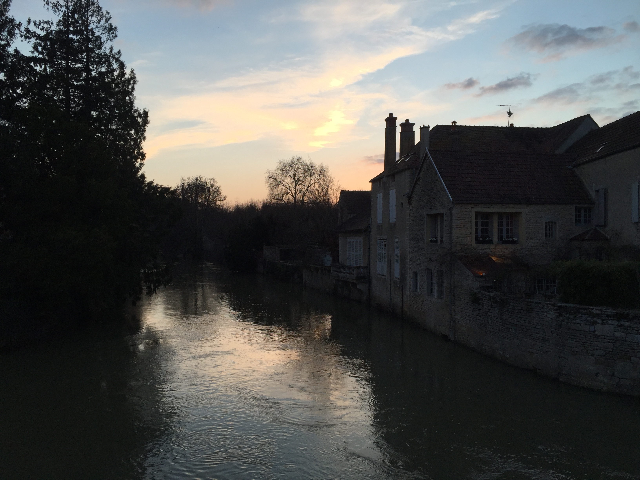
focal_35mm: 29
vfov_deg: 48.2
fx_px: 536
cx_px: 320
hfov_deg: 61.7
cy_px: 240
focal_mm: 4.15
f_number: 2.2
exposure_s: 1/332
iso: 32
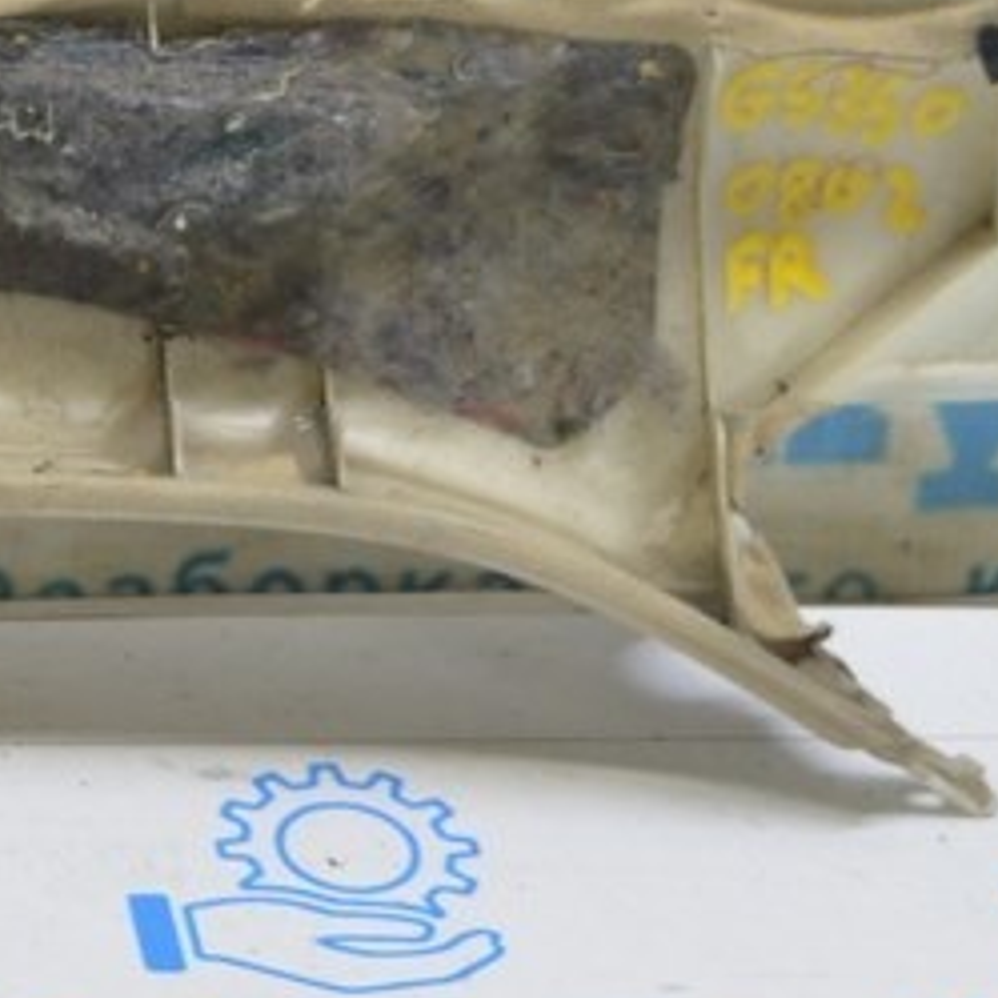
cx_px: -485
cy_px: 34
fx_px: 5121
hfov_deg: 10.7
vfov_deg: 11.0
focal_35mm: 157
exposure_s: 1/20
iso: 400
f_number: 5.6
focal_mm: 30
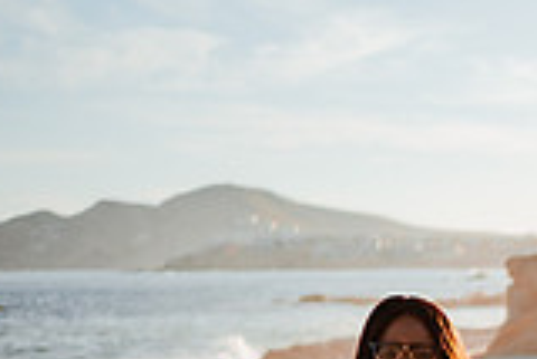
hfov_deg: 14.7
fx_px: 1896
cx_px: 869
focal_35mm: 127
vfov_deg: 10.3
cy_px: 619
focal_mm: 35
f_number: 1.8
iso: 80
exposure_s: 1/5000
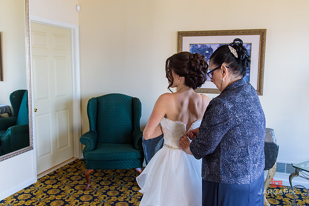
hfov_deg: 56.7
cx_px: 161
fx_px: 286
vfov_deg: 39.6
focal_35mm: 33
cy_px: 103
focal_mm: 28
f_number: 3.2
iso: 400
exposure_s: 1/125
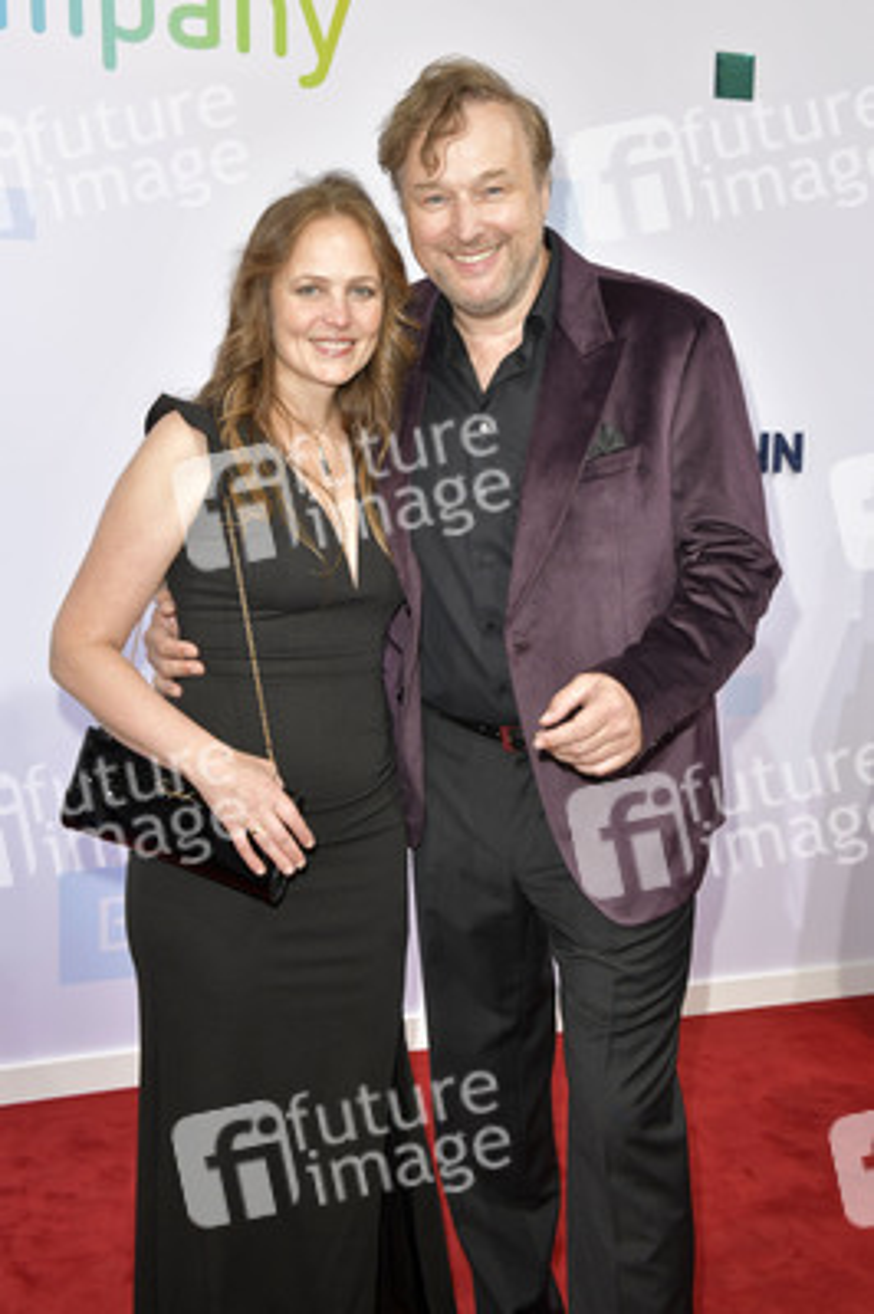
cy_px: 657
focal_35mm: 40
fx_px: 1459
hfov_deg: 33.3
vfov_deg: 48.5
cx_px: 437
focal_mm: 40
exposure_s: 1/160
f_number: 7.1
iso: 320
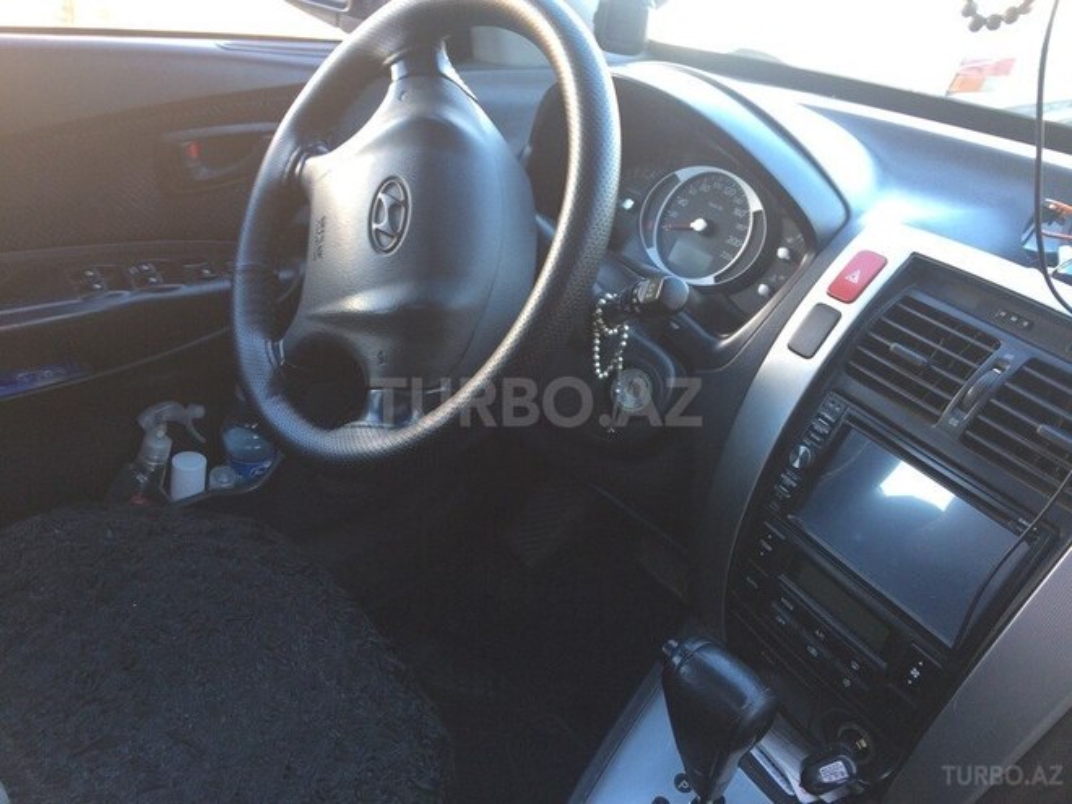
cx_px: 536
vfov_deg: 48.2
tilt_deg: -31.4
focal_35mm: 29
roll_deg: -3.9
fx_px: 898
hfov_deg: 61.7
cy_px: 402
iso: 40
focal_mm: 4.15
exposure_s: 1/50
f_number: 2.2
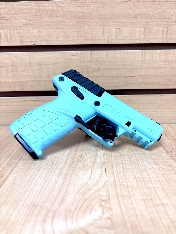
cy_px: 117
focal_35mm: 26
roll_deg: +0.5
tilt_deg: -17.1
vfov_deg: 67.3
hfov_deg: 53.1
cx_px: 88
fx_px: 176
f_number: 1.6
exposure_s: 1/60
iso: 80
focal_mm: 5.96
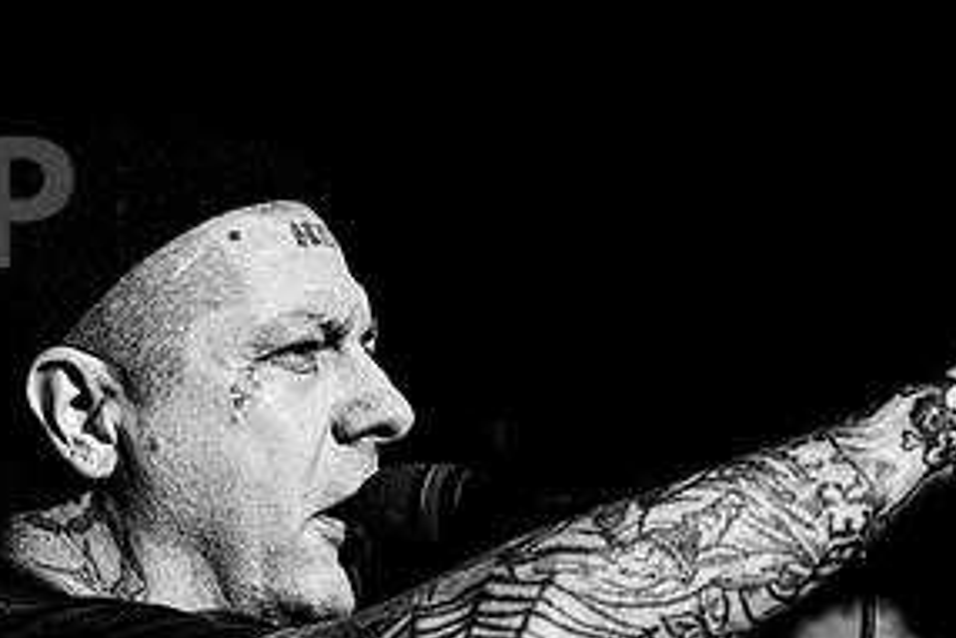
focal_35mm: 418
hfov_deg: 4.9
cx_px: 272
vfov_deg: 3.3
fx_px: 11105
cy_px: 390
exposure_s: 1/3200
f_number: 4.5
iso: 320
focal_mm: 155
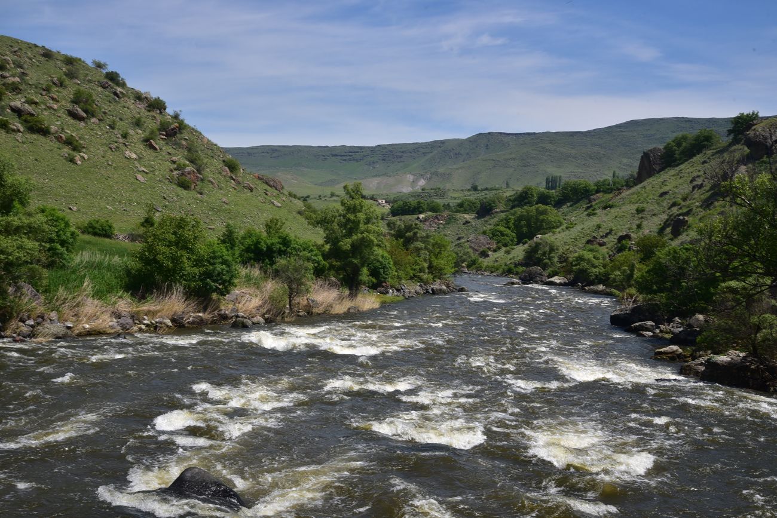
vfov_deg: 27.0
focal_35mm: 50
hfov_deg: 39.6
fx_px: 1079
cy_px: 259
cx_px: 388
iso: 100
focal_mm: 50
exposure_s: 1/125
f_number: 14
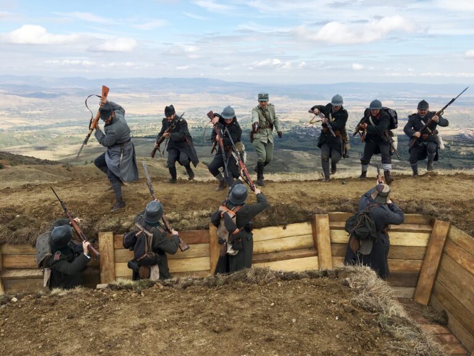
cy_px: 178
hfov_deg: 61.7
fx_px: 397
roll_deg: -0.5
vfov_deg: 48.2
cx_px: 237
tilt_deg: -16.2
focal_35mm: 29
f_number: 2.2
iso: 25
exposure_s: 1/1282
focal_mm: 4.15
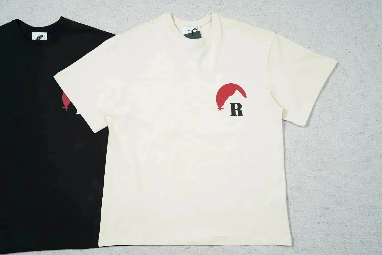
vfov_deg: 37.9
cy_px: 128
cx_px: 191
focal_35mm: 35
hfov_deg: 54.4
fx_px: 371
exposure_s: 1/100
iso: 1600
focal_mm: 35
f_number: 10
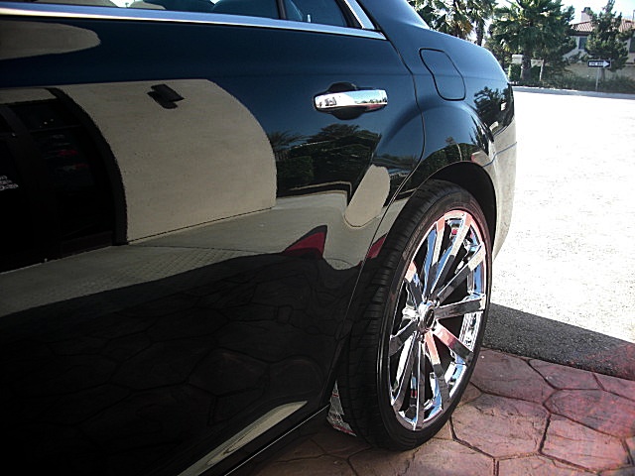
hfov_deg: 51.4
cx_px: 318
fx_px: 660
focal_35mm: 36
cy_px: 238
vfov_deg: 39.7
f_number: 2.8
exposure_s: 1/160
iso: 50
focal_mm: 6.3
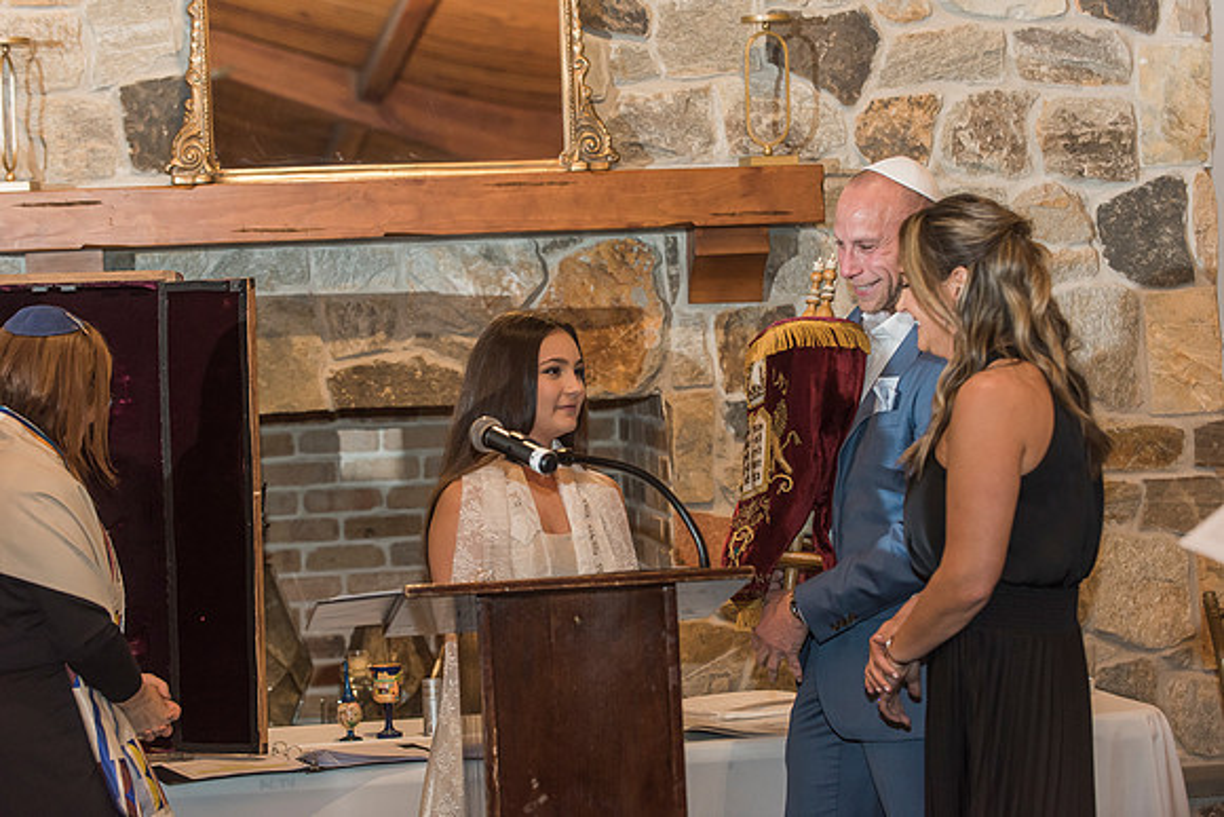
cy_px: 408
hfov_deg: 20.8
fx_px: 3333
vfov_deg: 14.0
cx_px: 612
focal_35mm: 98
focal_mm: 98
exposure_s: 1/125
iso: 1250
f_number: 4
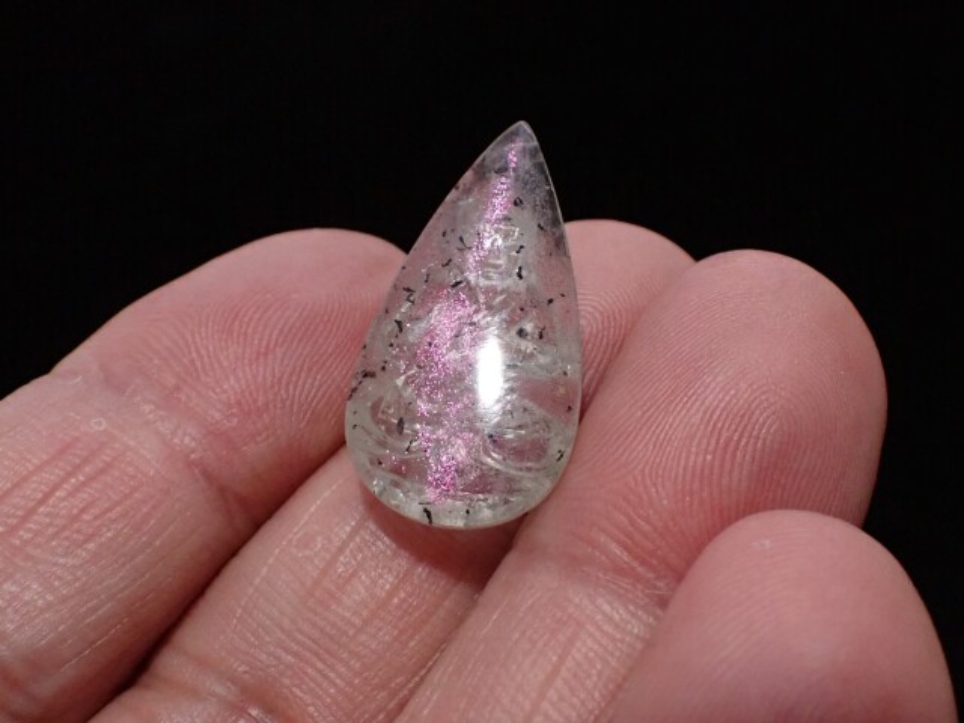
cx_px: 482
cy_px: 362
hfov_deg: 60.0
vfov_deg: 46.8
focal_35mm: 30
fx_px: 835
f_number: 3.2
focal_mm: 5.4
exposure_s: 1/80
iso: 800
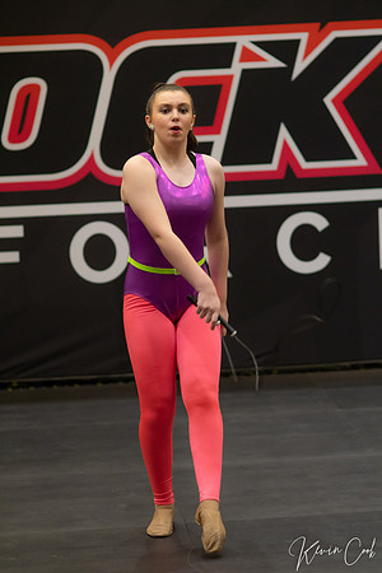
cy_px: 286
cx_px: 191
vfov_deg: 16.1
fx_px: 2021
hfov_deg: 10.8
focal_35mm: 127
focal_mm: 85
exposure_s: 1/640
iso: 1600
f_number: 2
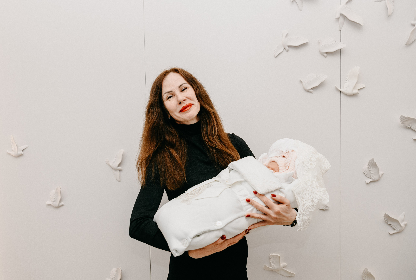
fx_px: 478
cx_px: 173
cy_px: 135
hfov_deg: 46.8
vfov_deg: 32.6
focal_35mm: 41
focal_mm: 32
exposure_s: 1/160
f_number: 4.5
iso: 320
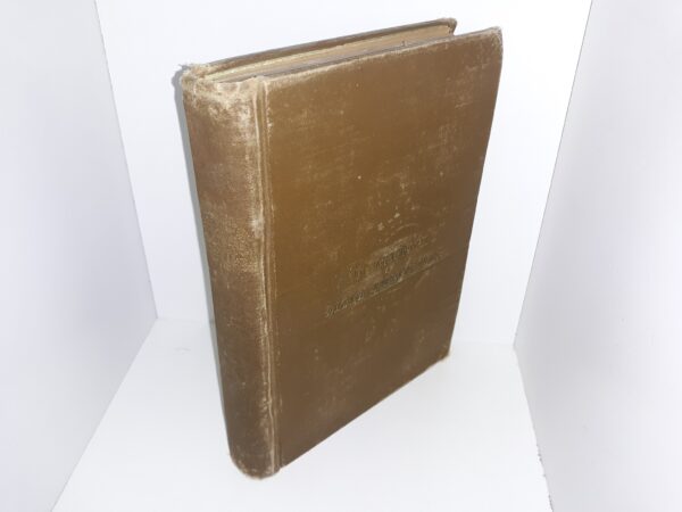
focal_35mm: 28
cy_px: 256
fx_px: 552
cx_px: 341
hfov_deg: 63.4
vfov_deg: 49.7
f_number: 1.7
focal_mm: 3.7
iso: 64
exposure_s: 1/120
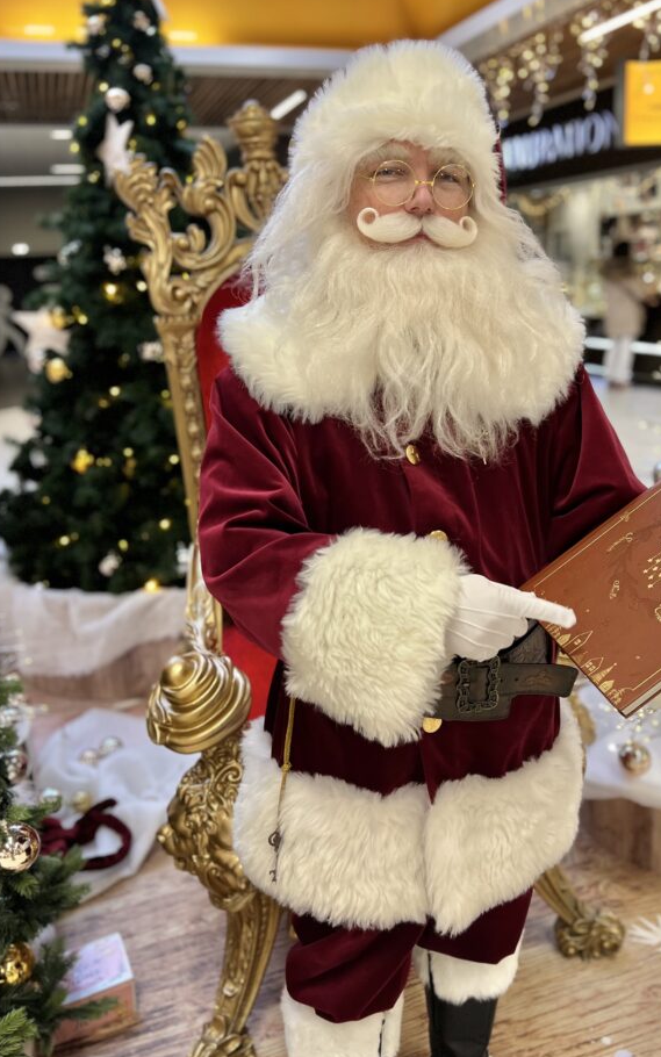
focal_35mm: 31
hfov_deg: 40.3
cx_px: 415
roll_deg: +2.7
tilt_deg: -14.2
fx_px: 893
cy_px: 504
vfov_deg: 61.2
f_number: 1.5
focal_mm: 5.7
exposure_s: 1/100
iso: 100
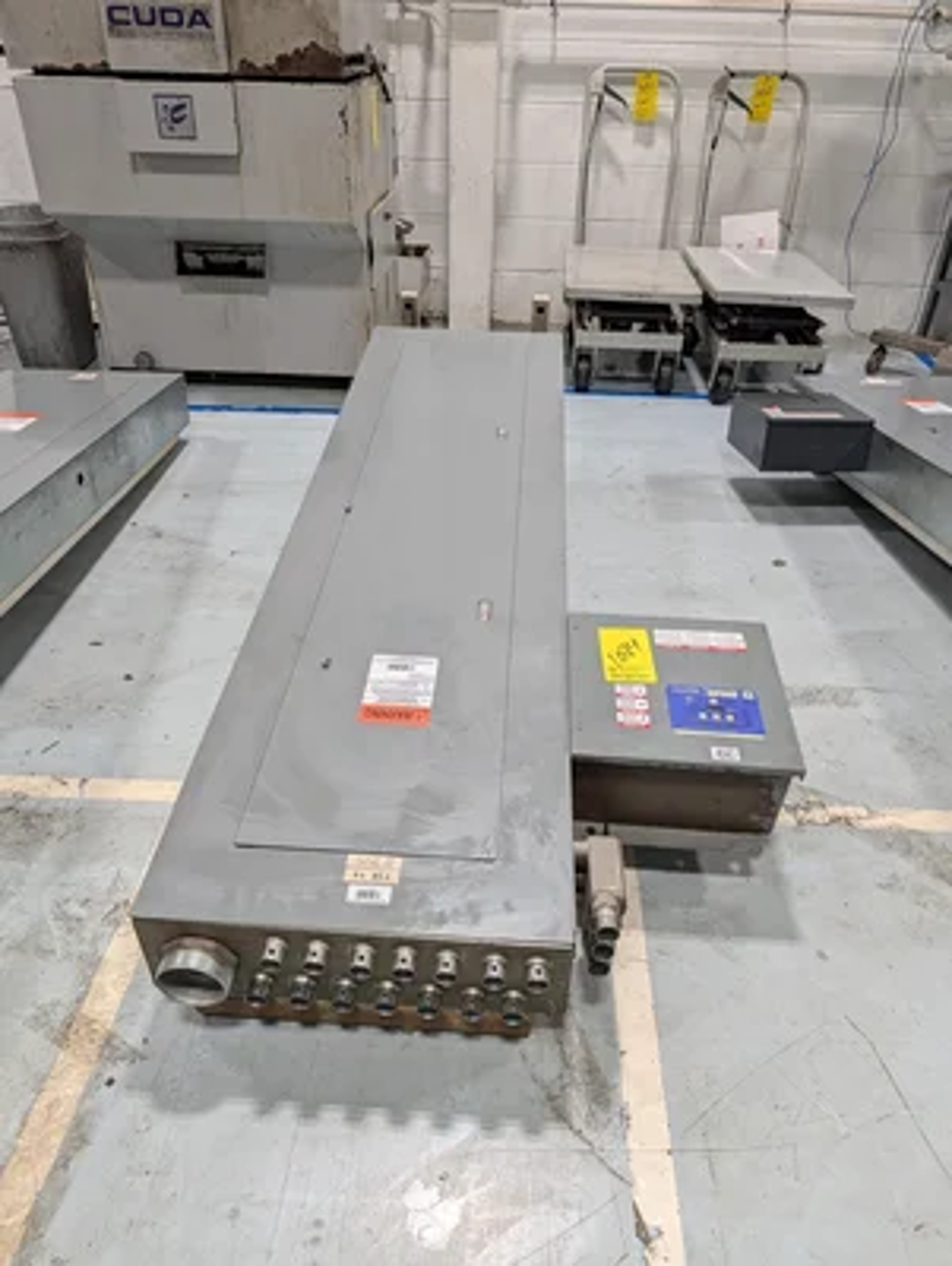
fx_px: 878
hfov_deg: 56.9
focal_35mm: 24
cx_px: 476
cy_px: 633
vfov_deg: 71.5
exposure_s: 1/499
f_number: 1.68
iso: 52
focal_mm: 6.9
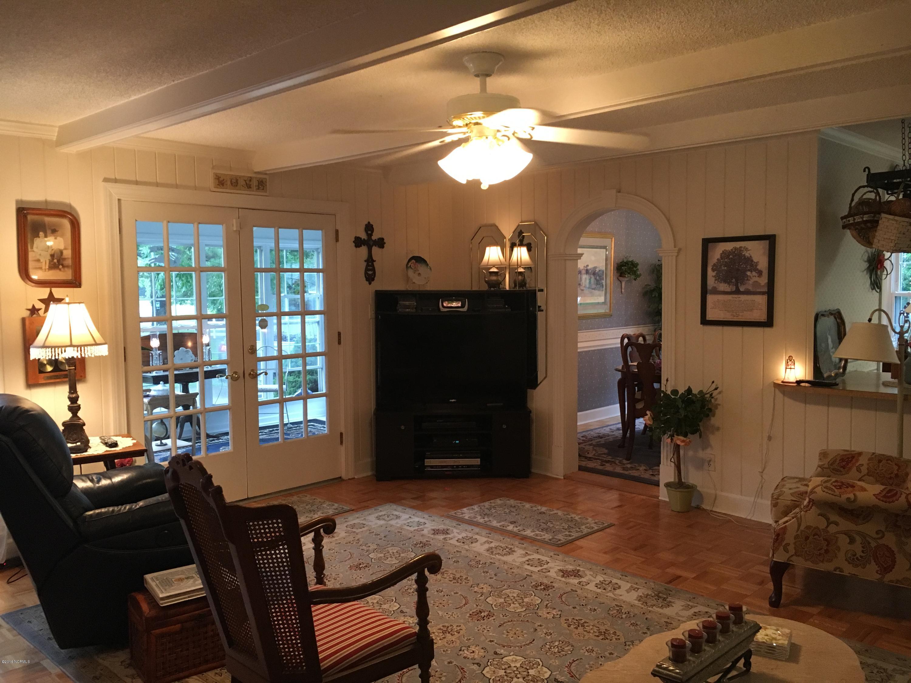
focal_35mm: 29
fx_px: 763
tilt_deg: -4.6
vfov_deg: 48.2
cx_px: 456
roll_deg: +1.5
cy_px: 342
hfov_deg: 61.7
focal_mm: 4.15
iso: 160
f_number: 2.2
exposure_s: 1/30
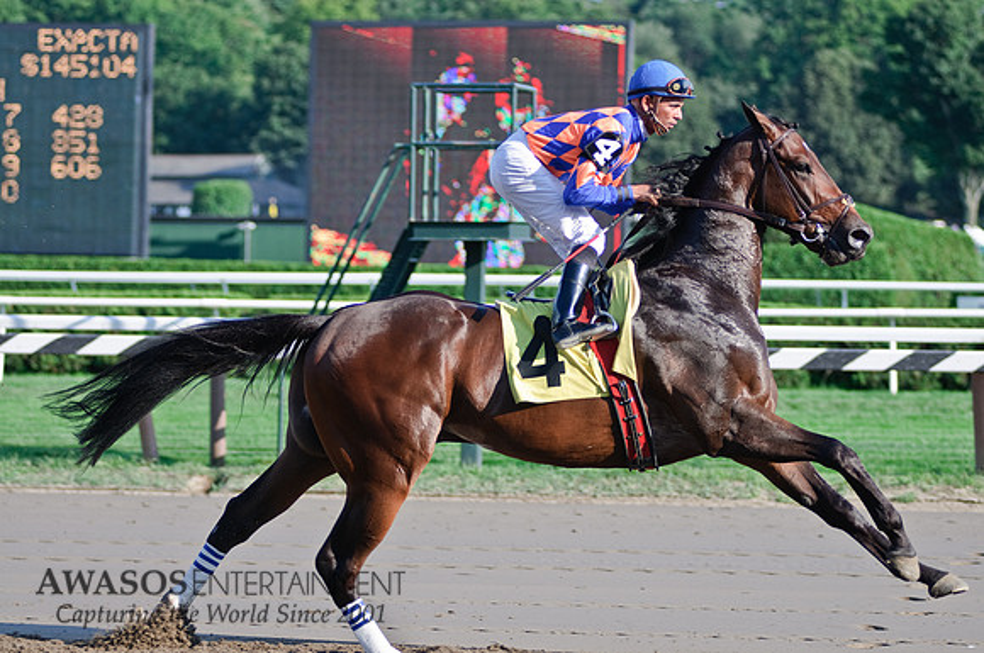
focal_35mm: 158
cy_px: 326
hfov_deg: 13.1
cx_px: 492
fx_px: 4299
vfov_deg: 8.7
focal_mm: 105
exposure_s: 1/1600
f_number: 2.8
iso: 200
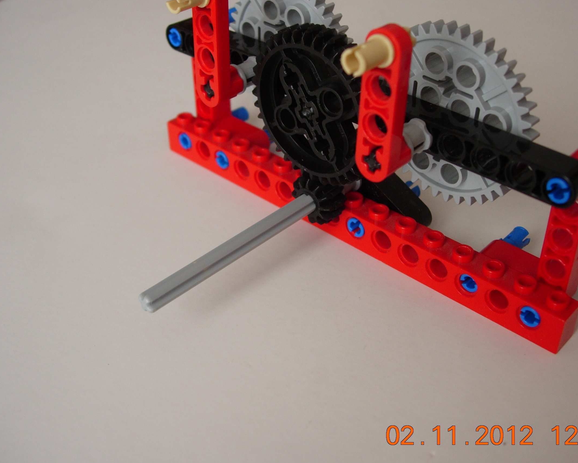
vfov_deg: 33.4
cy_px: 228
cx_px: 301
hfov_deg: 41.1
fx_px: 770
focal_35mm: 45
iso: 64
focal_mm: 7.8
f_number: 2.8
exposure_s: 1/161
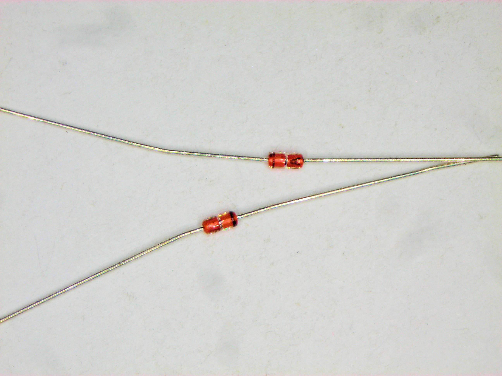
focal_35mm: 116
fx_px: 1682
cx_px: 251
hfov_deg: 17.0
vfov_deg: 12.8
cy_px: 188
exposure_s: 1/28.3
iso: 50
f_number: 5.3
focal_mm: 19.2
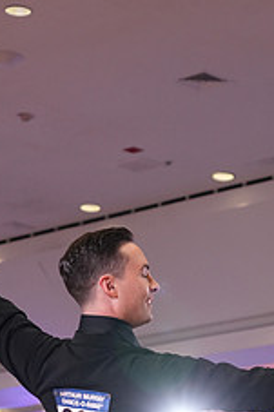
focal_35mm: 166
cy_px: 512
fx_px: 1898
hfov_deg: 8.3
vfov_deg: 12.1
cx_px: 193
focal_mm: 65
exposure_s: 1/320
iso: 1600
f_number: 4
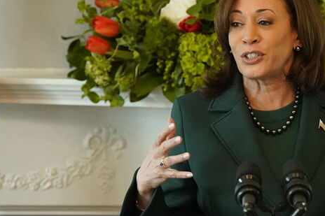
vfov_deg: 4.5
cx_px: 258
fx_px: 2779
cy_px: 111
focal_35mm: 308
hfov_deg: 6.7
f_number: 2.8
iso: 6400
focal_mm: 119
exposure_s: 1/250
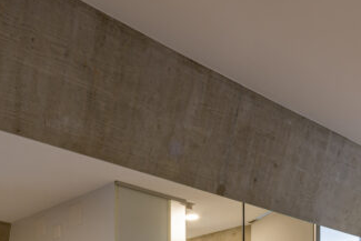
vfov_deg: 20.8
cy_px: 398
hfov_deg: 38.0
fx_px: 512
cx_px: 96
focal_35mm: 51
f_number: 9
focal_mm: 14
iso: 64
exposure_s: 1/2.5
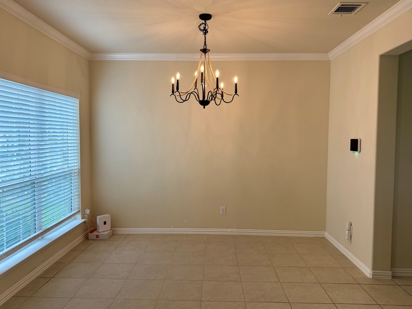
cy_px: 152
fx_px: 309
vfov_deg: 53.1
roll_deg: -0.9
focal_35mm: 26
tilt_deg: -2.7
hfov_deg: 67.3
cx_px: 207
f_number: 1.78
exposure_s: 1/204
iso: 64
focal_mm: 6.76
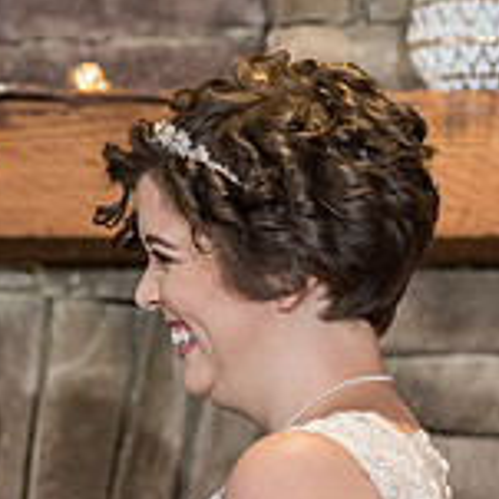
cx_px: -206
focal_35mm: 516
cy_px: 517
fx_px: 8415
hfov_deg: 3.4
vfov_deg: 3.4
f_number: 4
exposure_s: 1/200
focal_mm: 146
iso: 2000
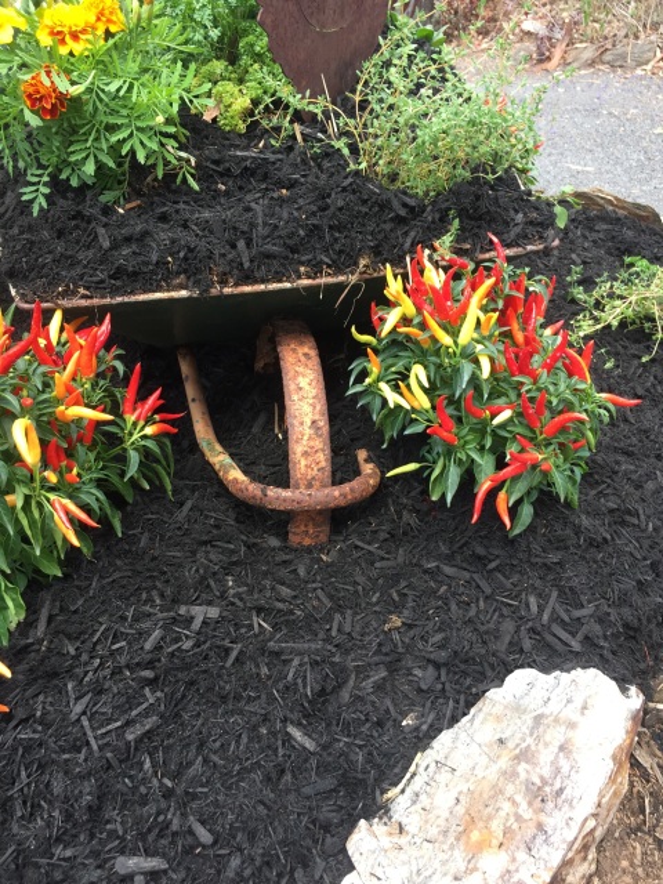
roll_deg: -2.8
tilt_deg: -38.7
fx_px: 741
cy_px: 442
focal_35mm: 29
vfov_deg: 61.7
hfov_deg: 48.2
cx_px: 332
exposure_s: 1/100
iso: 50
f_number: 2.2
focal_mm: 4.15
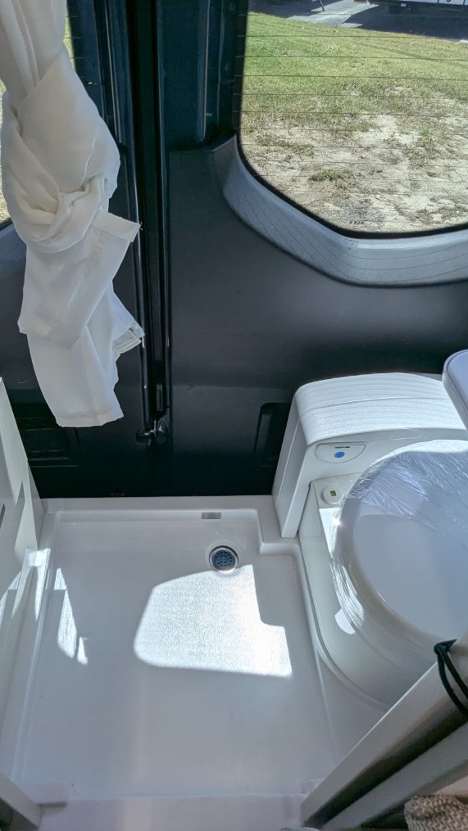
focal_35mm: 24
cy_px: 404
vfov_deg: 76.3
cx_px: 170
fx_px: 529
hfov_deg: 47.2
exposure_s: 1/387
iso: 39
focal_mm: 2.35
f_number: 2.2
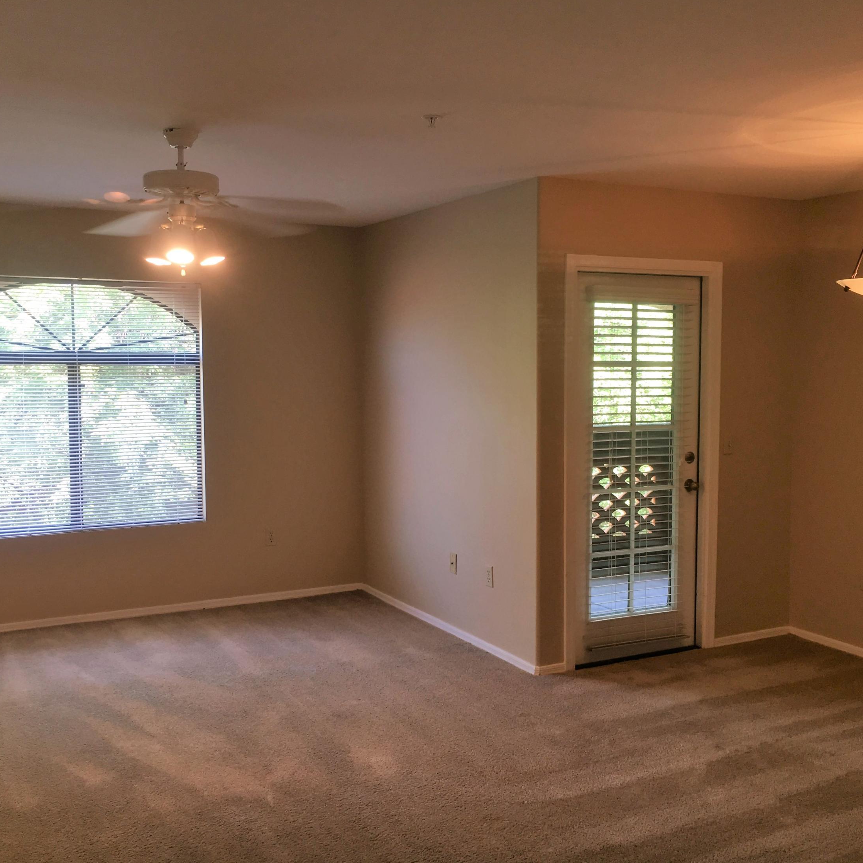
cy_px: 432
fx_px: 987
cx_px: 421
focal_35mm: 35
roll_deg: -1.3
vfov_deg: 47.2
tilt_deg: -3.7
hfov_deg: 47.2
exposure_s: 1/33
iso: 25
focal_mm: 4.15
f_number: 2.2
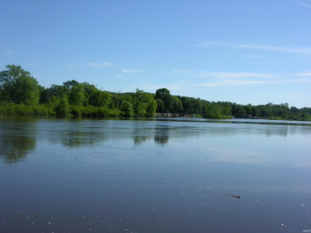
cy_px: 116
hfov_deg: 41.2
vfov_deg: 31.5
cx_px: 156
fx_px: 413
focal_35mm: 46
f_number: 7.5
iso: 50
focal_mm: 11.6
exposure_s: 1/230
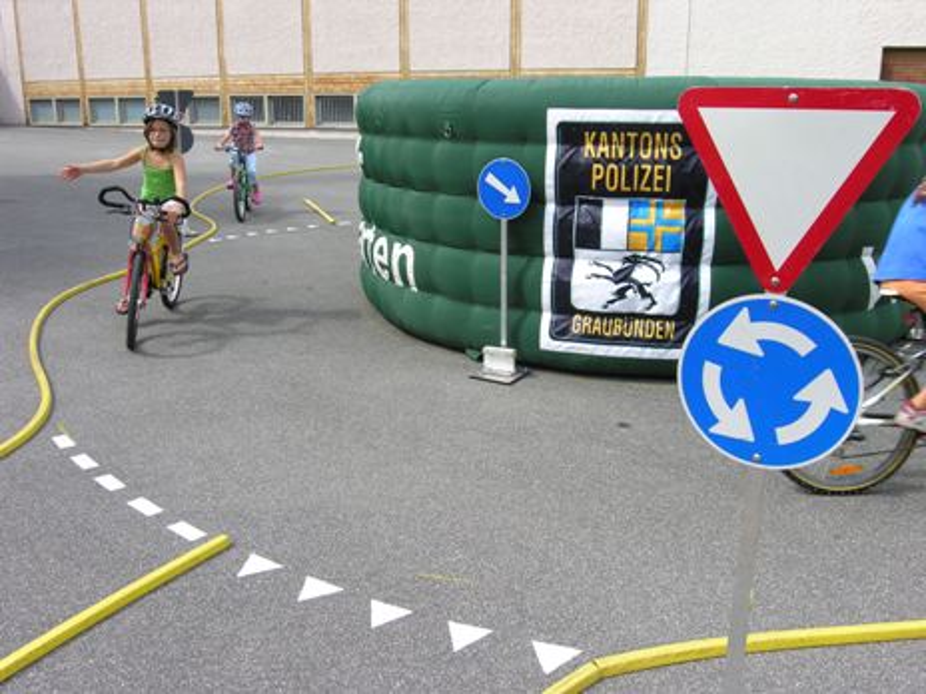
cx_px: 463
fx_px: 856
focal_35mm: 32
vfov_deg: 44.2
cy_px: 347
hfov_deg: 56.8
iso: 50
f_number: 5.1
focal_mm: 8.1
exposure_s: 1/142
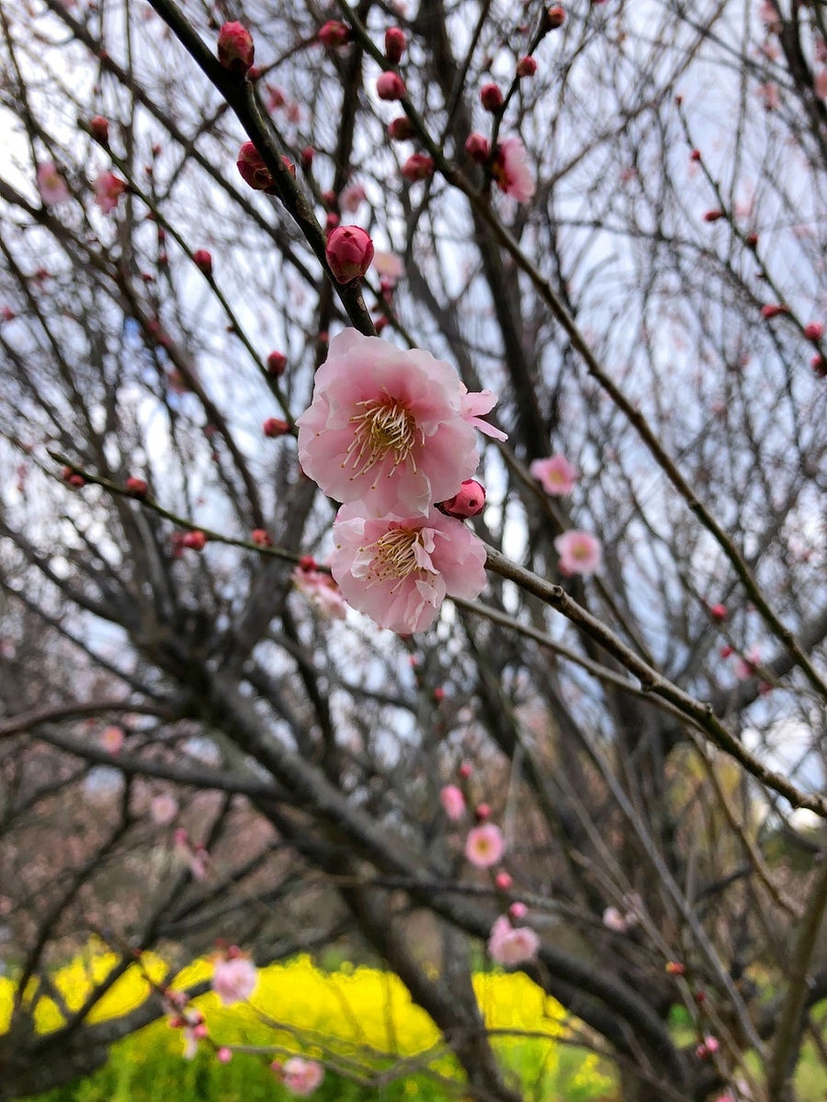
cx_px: 414
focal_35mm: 28
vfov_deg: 63.4
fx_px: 892
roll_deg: -1.8
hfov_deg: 49.7
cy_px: 551
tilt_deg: +24.7
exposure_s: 1/917
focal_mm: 3.99
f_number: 1.8
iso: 20
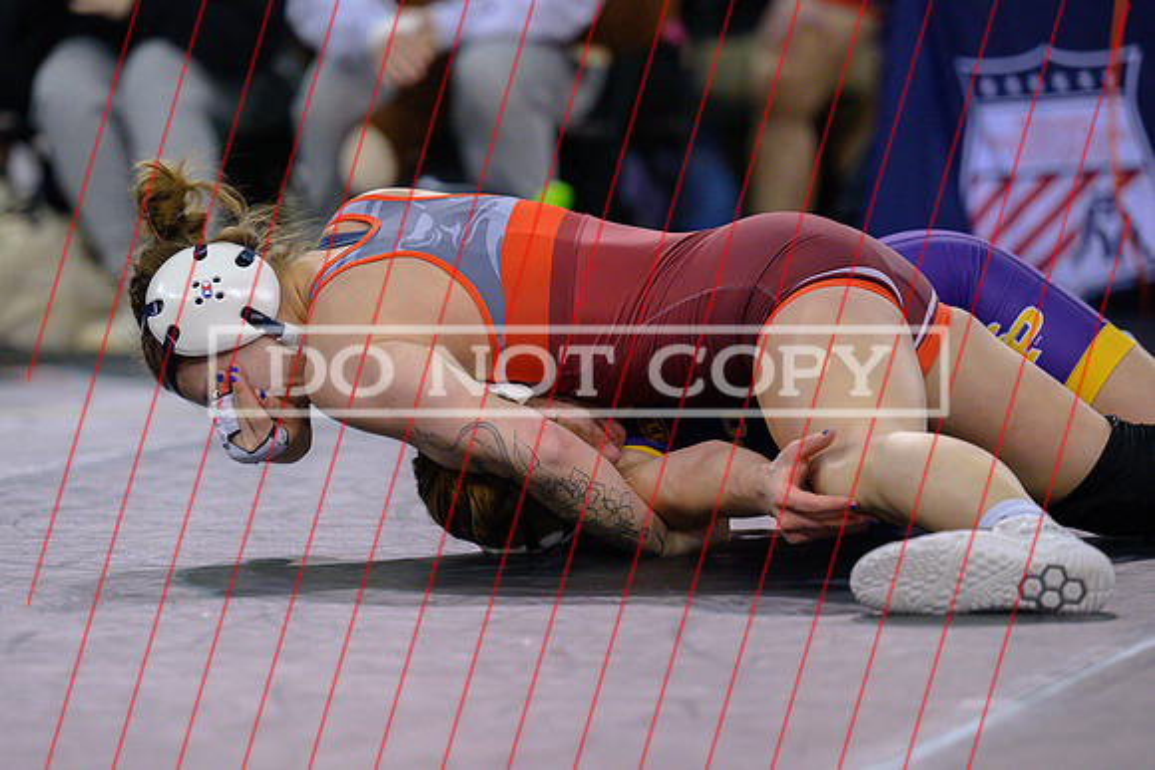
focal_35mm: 225
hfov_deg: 9.2
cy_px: 423
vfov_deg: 6.1
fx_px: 7204
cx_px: 470
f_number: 2.8
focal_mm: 160
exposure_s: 1/640
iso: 2500
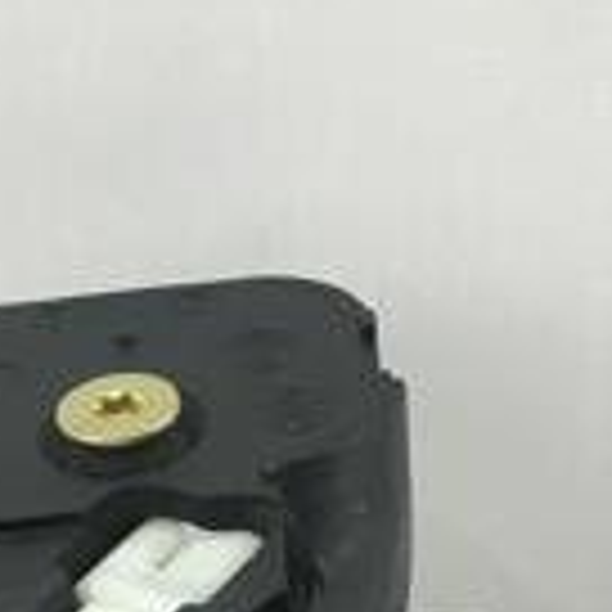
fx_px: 2420
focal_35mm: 121
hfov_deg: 14.4
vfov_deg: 14.1
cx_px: 180
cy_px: 693
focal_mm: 4.15
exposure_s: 1/33
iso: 25
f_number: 2.2
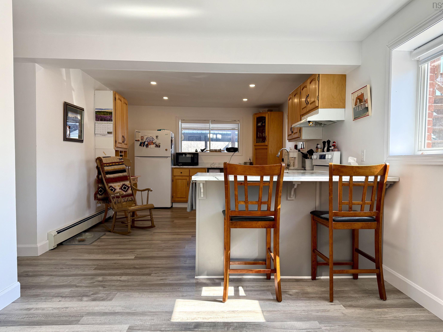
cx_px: 228
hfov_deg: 69.4
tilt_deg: -2.3
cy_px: 170
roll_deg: -0.1
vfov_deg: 54.9
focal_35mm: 25
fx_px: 320
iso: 100
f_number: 1.78
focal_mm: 6.76
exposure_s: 1/367
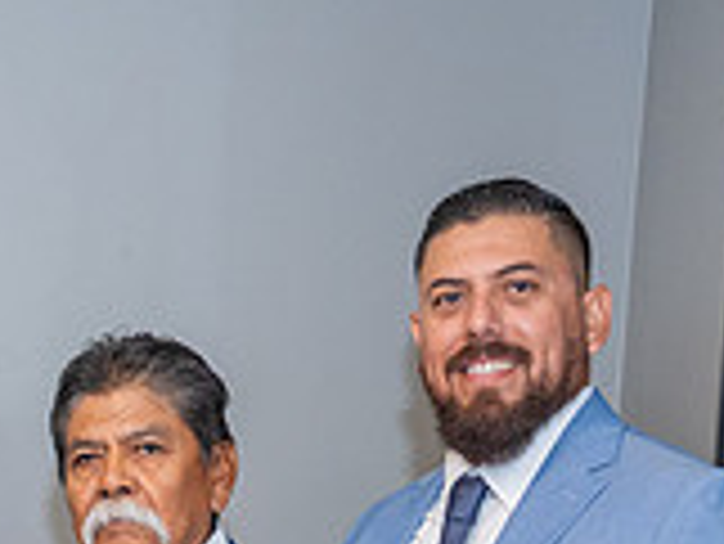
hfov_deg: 15.9
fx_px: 2428
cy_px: 949
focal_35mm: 116
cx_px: -276
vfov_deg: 11.9
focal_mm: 24
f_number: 3.2
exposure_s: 1/125
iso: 640
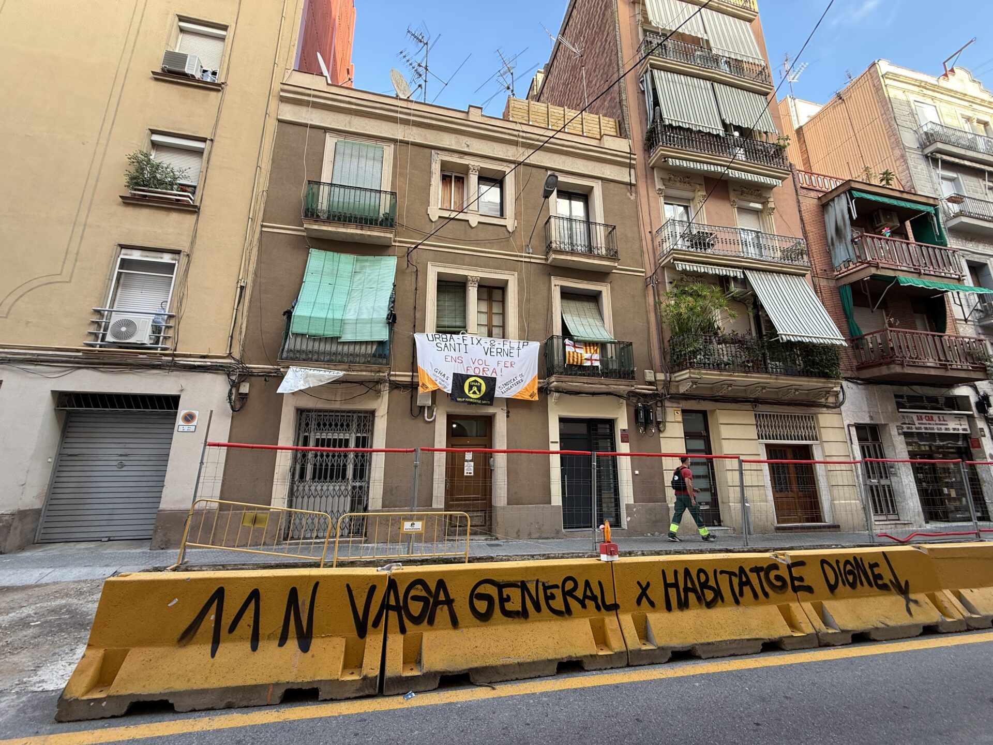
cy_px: 372
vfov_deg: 85.7
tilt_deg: +14.2
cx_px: 496
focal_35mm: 14
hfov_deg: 102.1
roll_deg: +0.5
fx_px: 402
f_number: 2.2
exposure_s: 1/99
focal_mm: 2.22
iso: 80
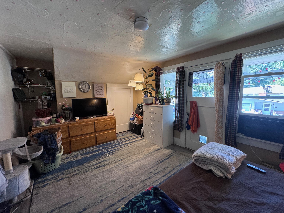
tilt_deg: -6.8
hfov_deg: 102.1
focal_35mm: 14
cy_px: 106
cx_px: 142
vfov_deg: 85.7
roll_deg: +0.4
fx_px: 115
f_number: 2.2
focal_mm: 2.22
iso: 200
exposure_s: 1/60
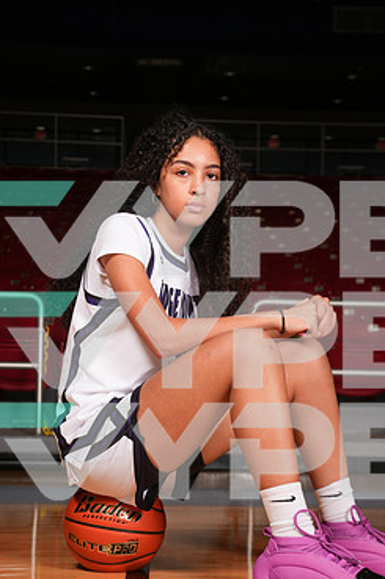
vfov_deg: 28.4
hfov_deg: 19.2
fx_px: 1140
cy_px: 341
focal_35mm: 71
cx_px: 215
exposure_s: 1/200
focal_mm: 58
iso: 250
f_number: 6.3
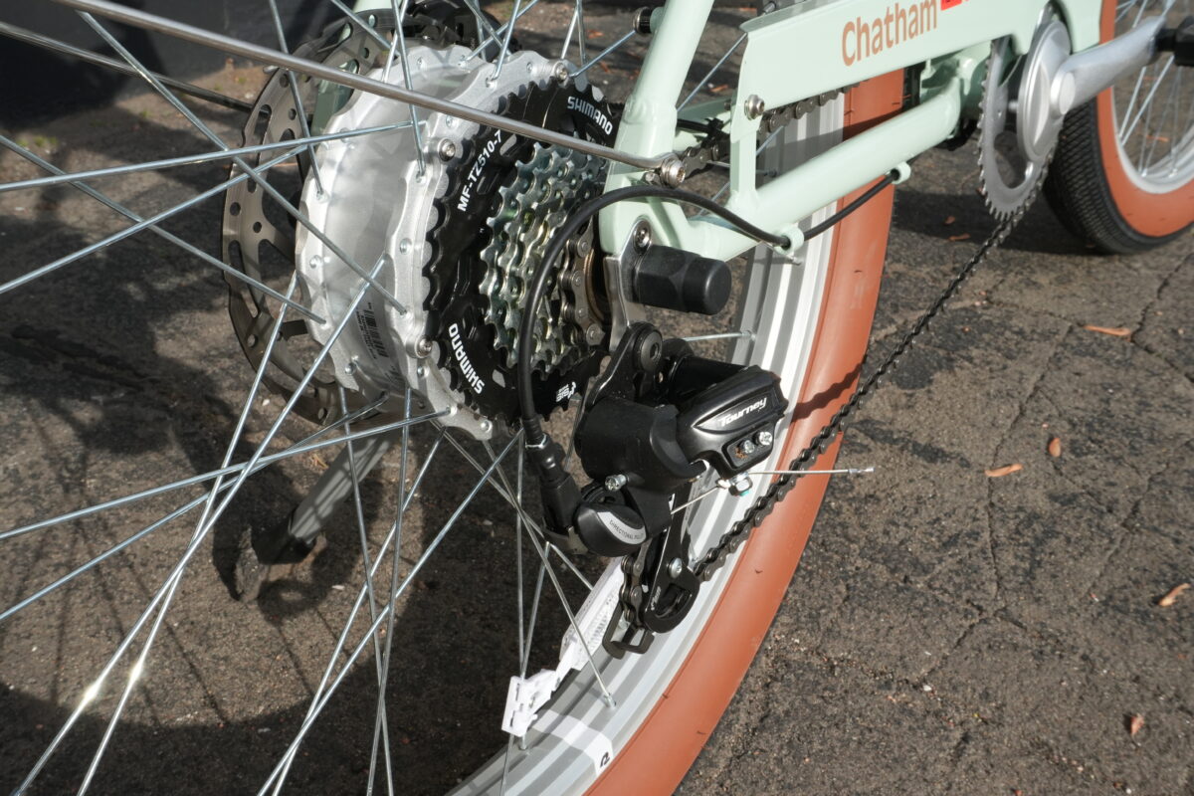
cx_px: 597
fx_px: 1244
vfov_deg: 35.5
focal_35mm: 38
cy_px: 398
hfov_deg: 51.3
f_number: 16
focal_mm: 25
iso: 320
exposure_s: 1/80
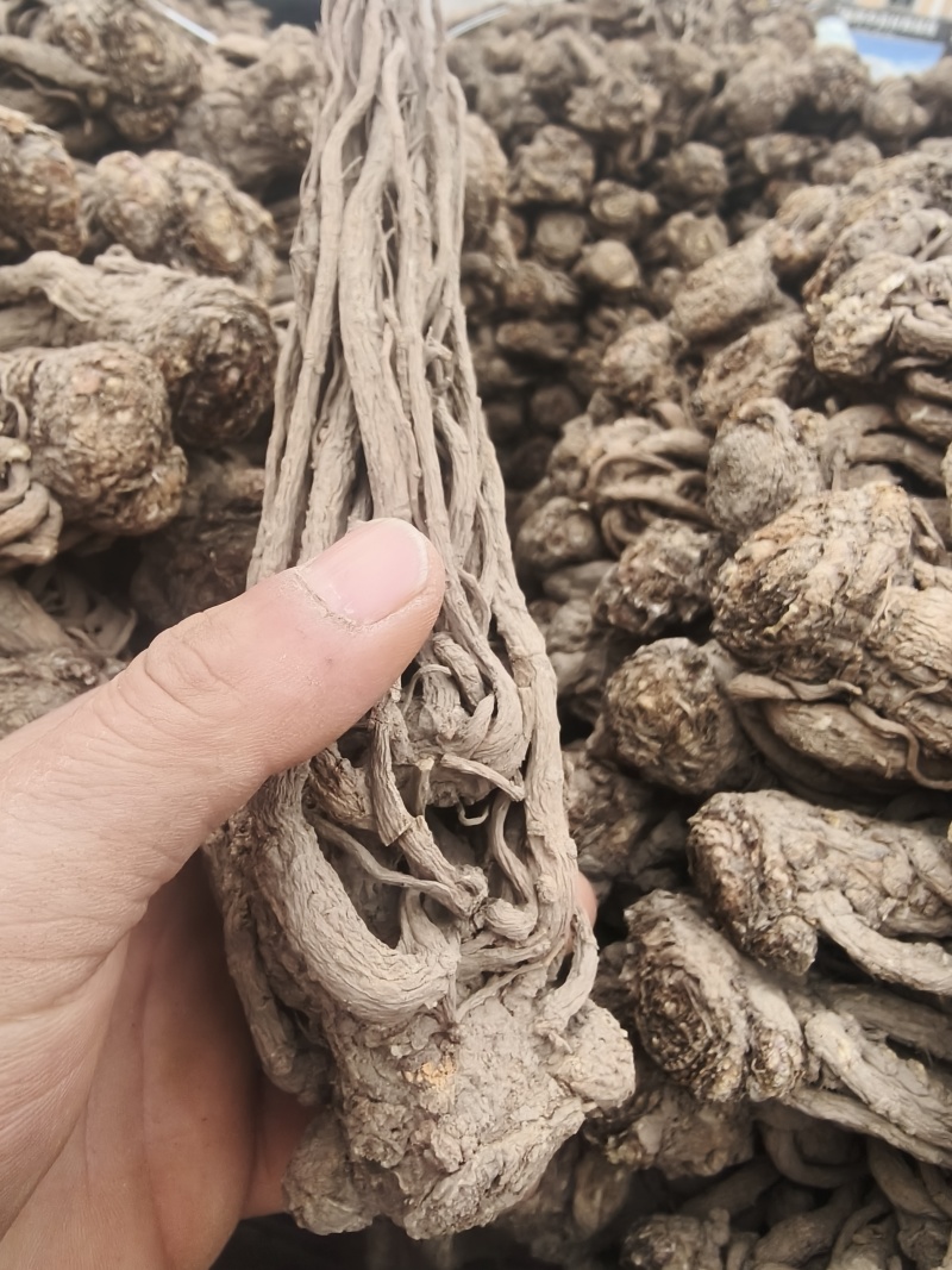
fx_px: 844
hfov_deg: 58.9
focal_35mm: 23
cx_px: 476
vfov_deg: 73.9
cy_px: 635
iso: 125
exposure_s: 1/100
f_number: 2
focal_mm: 2.32
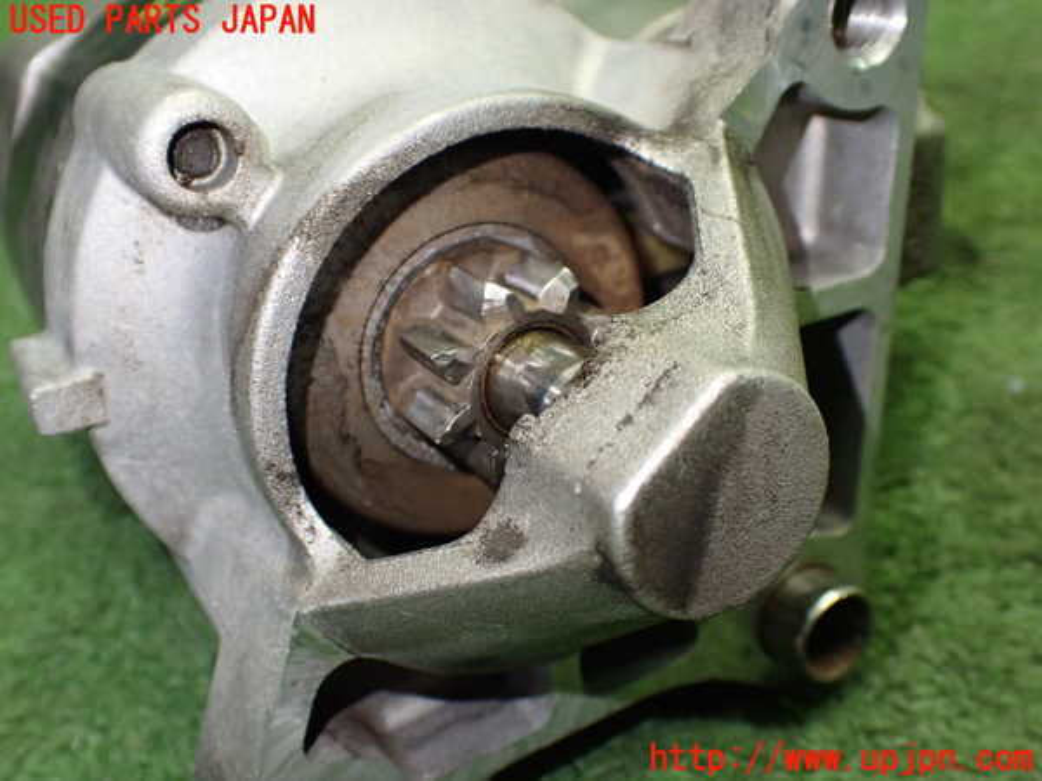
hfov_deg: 49.0
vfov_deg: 37.7
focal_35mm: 38
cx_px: 521
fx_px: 1144
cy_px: 390
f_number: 2.7
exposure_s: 1/100
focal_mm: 6.83
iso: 800
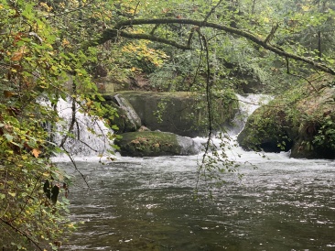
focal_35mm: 52
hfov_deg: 36.8
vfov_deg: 28.0
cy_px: 126
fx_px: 503
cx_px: 168
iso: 125
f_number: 2.4
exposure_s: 1/112
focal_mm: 6
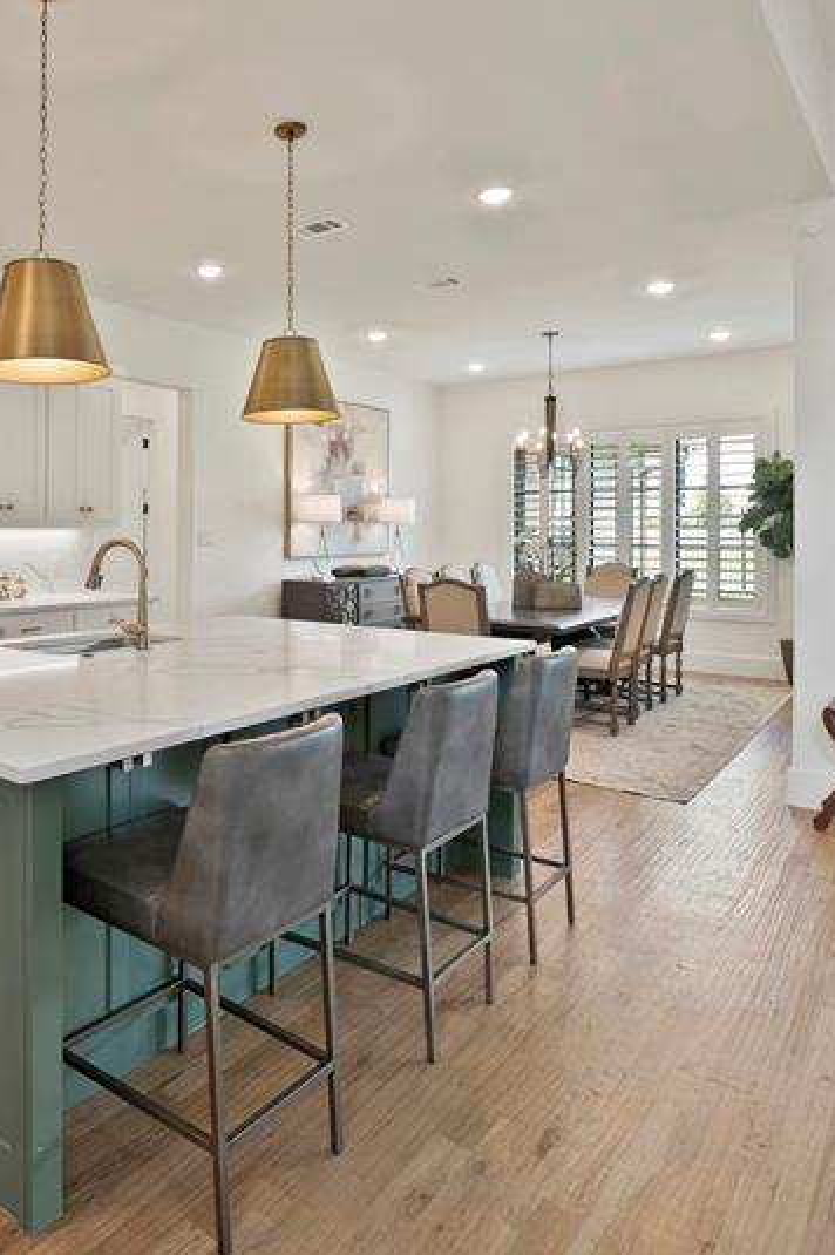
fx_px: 801
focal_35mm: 23
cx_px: 169
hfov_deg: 51.6
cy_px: 521
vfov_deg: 75.5
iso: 640
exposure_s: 1/5
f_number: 9
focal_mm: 12
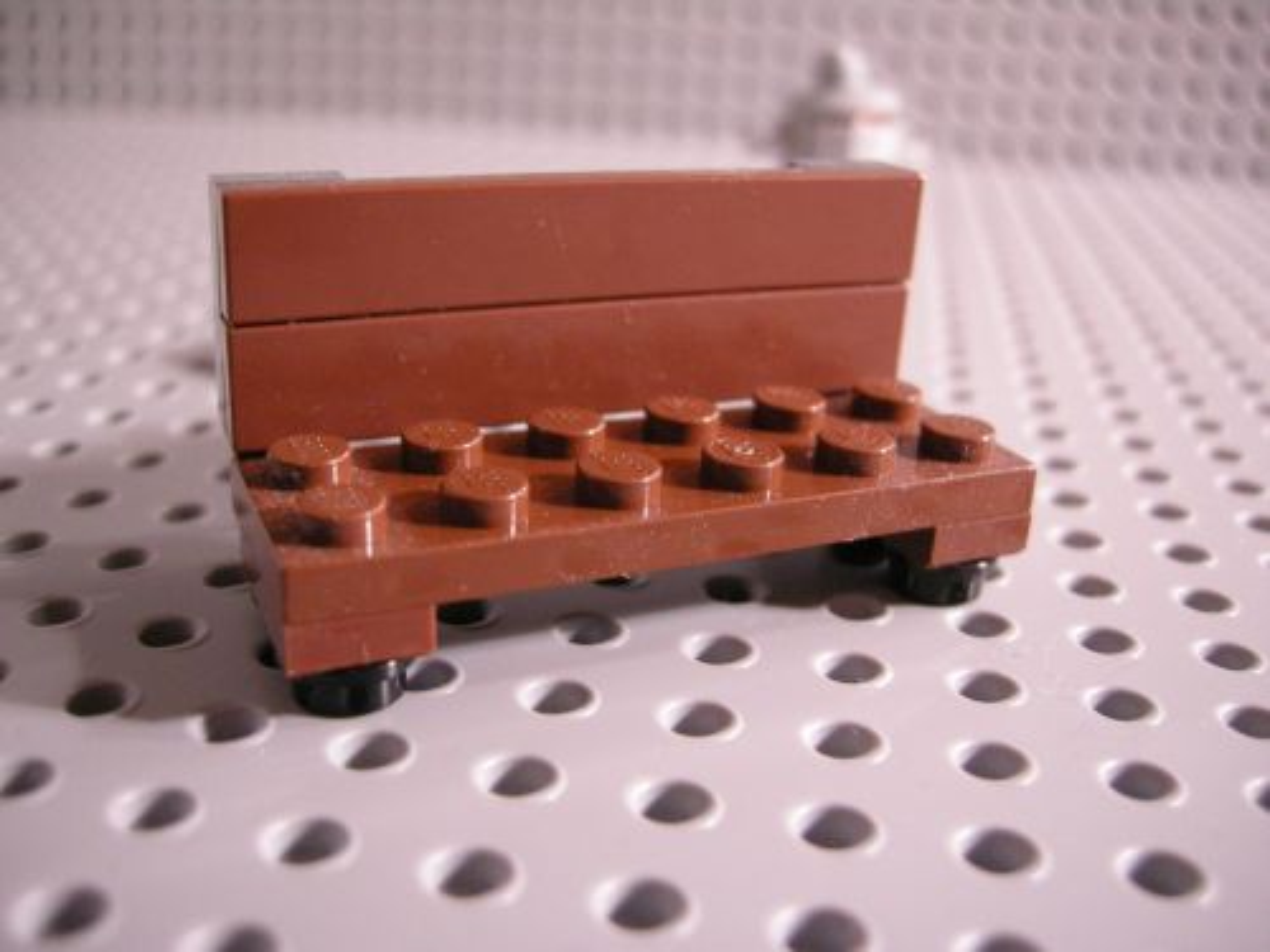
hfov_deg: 51.4
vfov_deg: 39.7
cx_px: 635
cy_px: 476
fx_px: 1321
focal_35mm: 36
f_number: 2.7
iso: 400
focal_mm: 7.5
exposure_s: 1/12.6
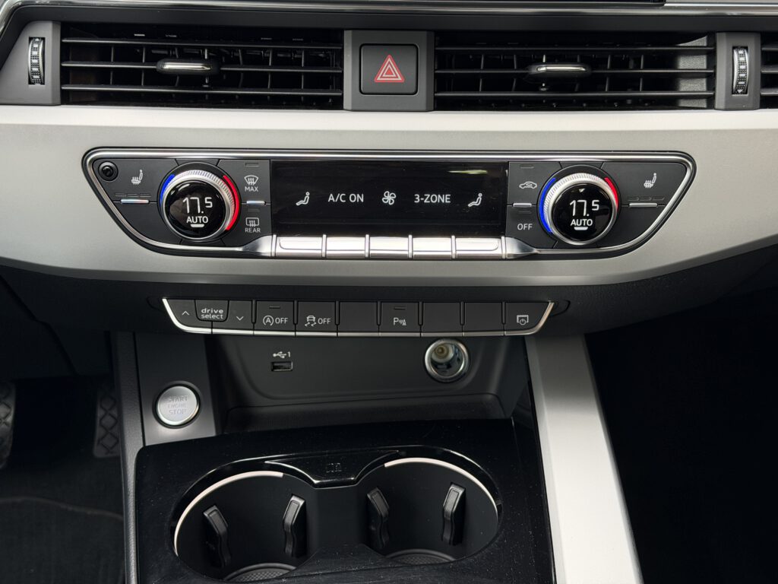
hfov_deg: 39.7
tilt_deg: -27.9
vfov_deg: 30.3
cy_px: 292
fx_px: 1079
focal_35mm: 48
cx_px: 389
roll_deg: -0.2
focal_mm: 6.76
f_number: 1.78
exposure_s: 1/164
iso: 200
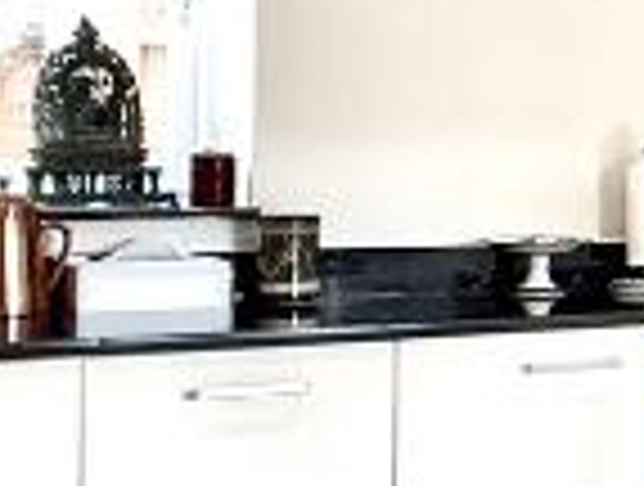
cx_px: 1648
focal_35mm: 100
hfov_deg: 13.2
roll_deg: -1.2
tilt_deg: -0.2
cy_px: 189
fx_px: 1865
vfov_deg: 14.8
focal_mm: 2.22
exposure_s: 1/99
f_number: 2.2
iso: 125
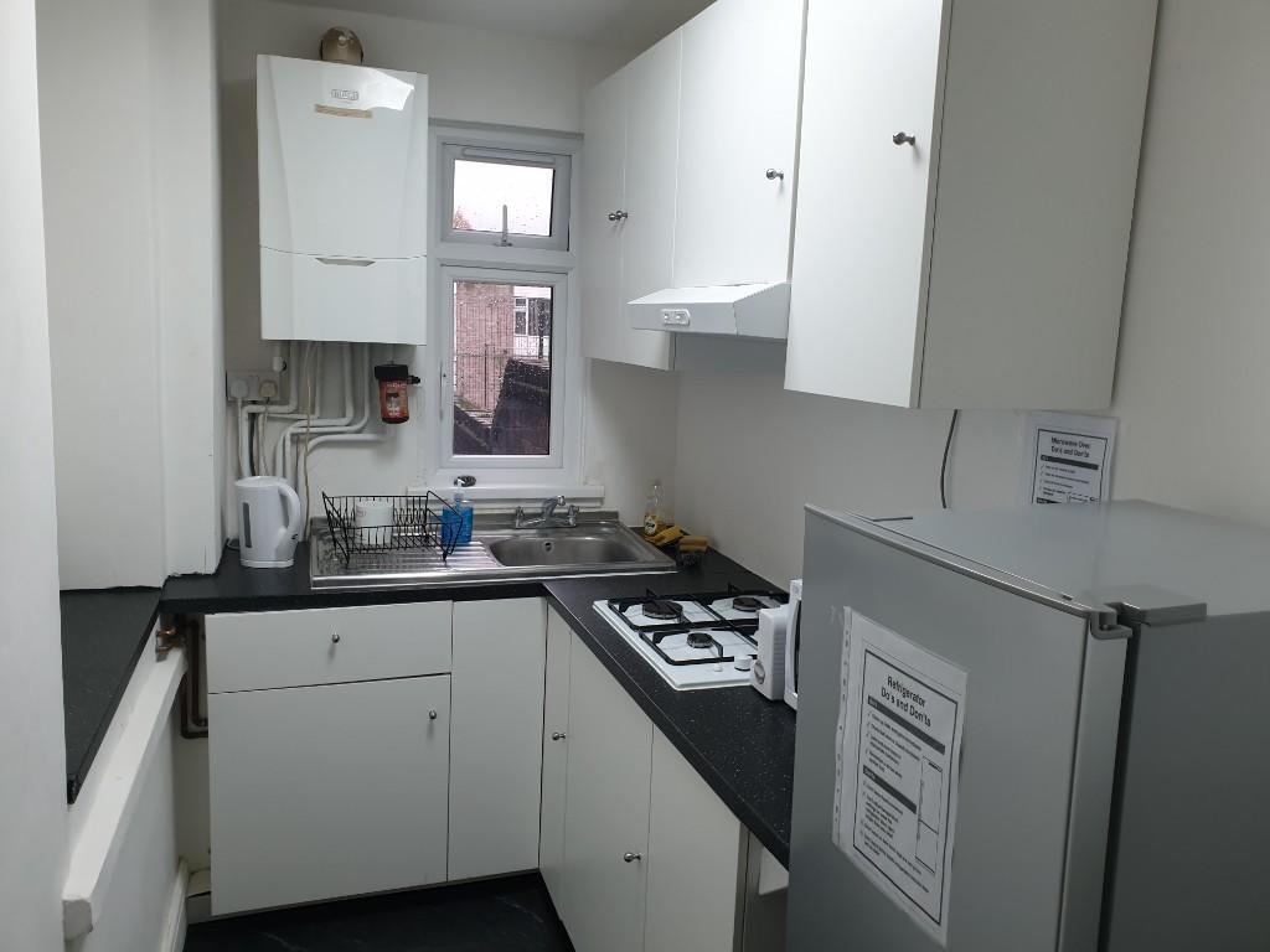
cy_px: 476
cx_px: 635
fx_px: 954
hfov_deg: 67.3
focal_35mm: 26
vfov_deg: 53.1
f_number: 2.4
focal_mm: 4.3
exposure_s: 1/50
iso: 80
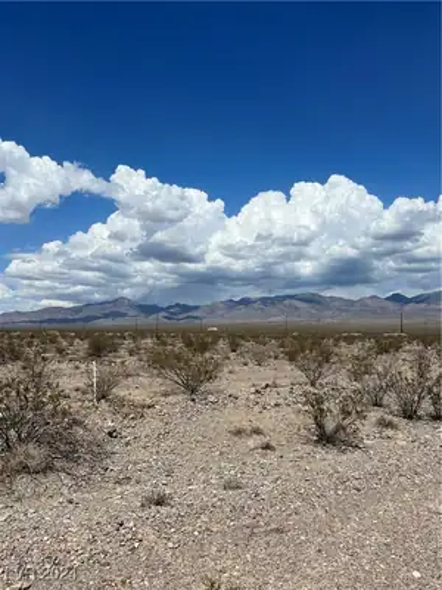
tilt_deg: +7.1
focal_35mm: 26
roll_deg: -0.3
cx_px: 221
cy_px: 295
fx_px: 443
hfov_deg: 53.1
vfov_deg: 67.3
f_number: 1.6
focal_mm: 5.1
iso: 50
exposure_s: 1/8403
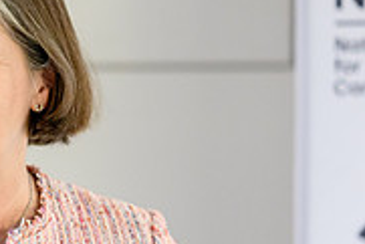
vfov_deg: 5.0
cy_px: 172
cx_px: -32
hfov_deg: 7.4
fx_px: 2811
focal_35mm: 277
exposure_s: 1/400
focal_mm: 85
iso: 4000
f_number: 1.8
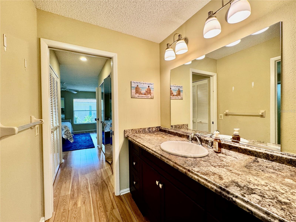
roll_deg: -1.7
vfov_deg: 85.6
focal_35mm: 14
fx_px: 120
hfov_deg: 102.1
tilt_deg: -2.0
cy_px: 111
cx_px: 148
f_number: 2.2
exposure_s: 1/120
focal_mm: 2.22
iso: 160
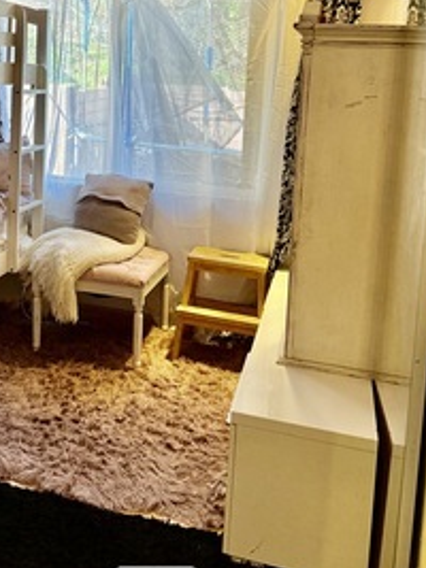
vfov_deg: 40.5
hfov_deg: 31.0
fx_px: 739
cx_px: 59
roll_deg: -2.5
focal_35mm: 45
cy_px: 119
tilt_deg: -4.1
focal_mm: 6.76
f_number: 1.78
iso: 160
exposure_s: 1/120
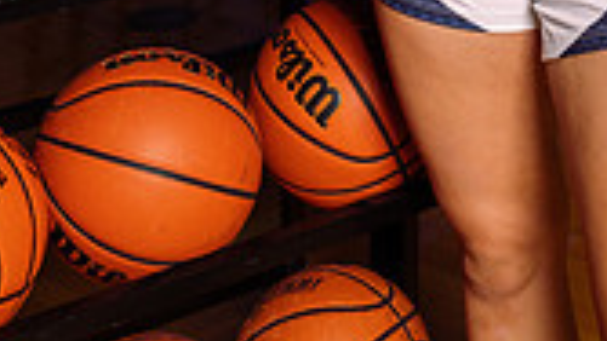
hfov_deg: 21.2
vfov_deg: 10.9
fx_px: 1594
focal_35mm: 99
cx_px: 516
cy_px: -403
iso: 320
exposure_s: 1/250
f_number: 8
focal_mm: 35
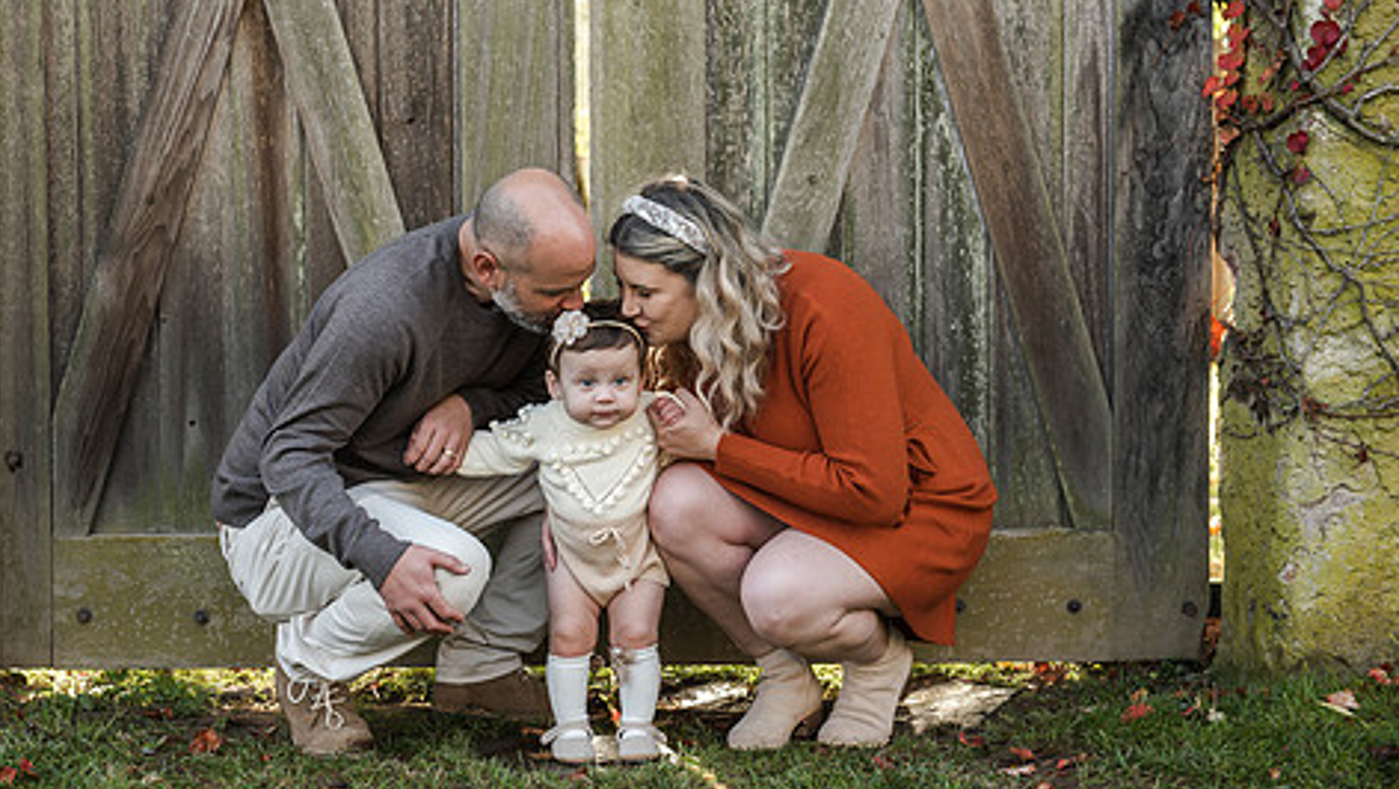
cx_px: 574
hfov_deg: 28.5
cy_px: 280
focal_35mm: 74
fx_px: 2746
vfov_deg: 16.3
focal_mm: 56
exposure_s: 1/200
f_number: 4
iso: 400
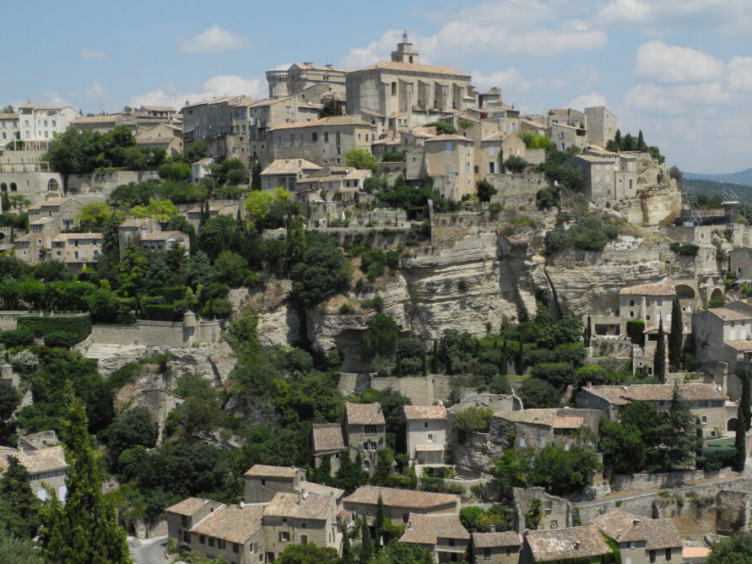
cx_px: 408
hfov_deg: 36.8
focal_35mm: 52
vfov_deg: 28.0
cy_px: 320
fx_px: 1129
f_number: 6.3
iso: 200
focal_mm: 9.7
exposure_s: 1/1052
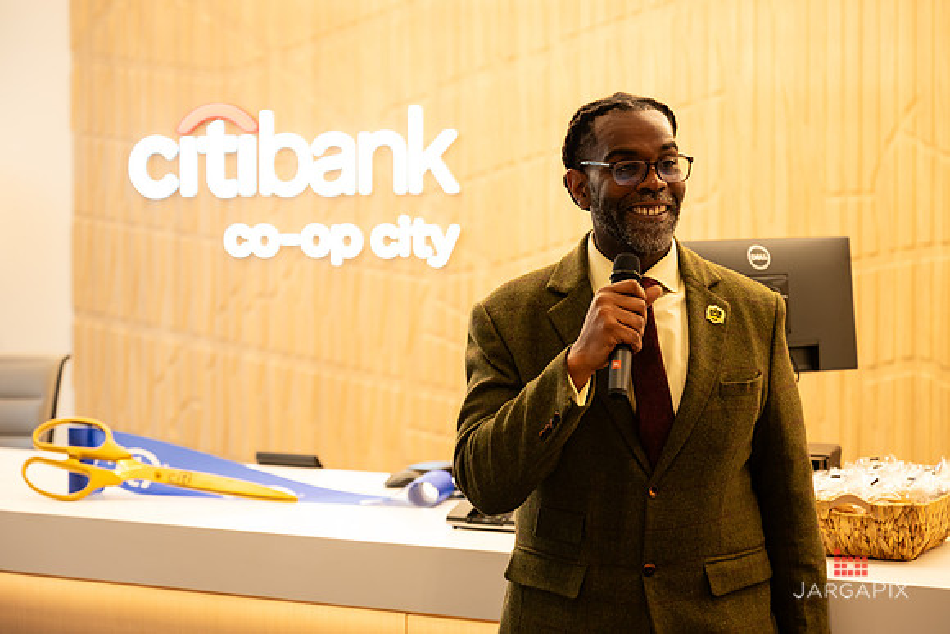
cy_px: 297
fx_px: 2002
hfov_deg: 26.7
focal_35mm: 76
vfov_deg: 18.0
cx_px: 476
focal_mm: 70
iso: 400
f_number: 3.2
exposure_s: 1/125
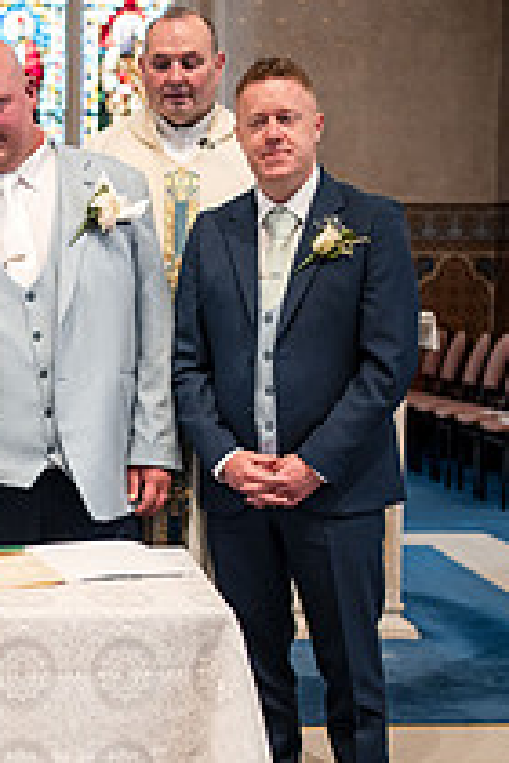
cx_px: -4
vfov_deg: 26.9
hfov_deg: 17.7
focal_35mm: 75
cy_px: 458
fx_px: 1591
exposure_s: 1/250
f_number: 2.2
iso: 2000
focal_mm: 35
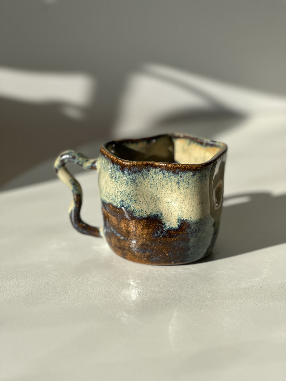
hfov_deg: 19.1
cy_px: 190
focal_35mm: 77
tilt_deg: -18.5
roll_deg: -1.1
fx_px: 848
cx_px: 143
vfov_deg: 25.3
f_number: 2.8
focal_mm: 9
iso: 32
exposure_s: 1/605
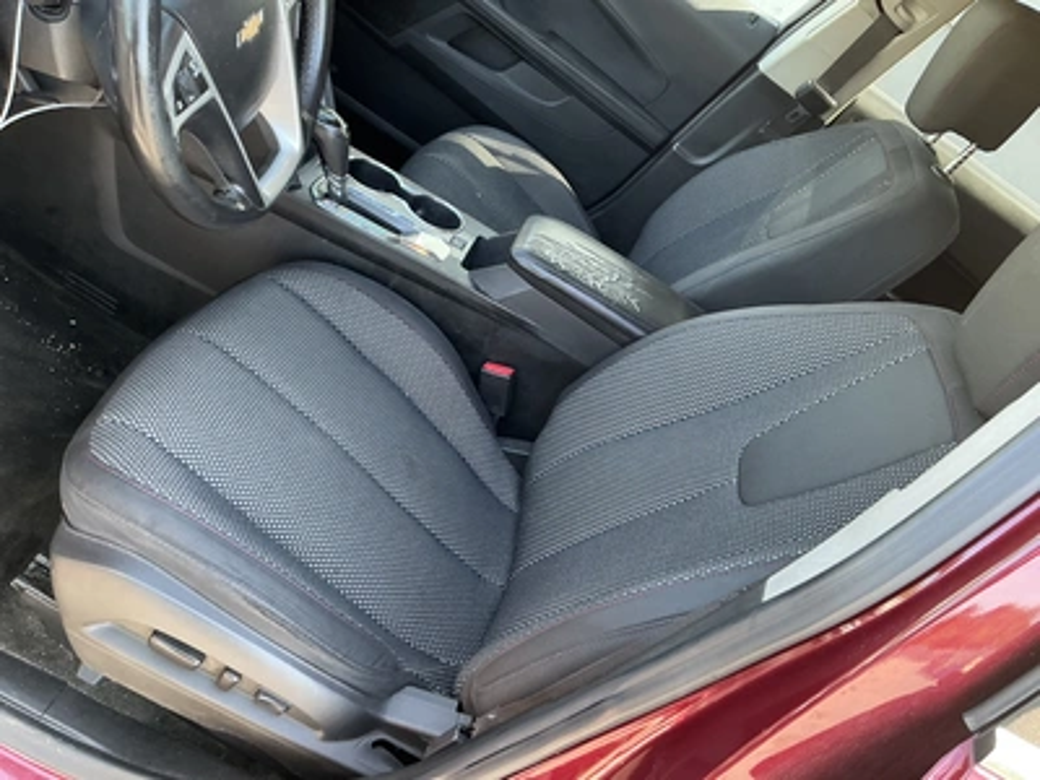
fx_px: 841
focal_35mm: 28
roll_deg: -40.7
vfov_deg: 49.7
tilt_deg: -32.9
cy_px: 390
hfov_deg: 63.4
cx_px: 520
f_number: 1.8
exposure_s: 1/68
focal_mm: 3
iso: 64
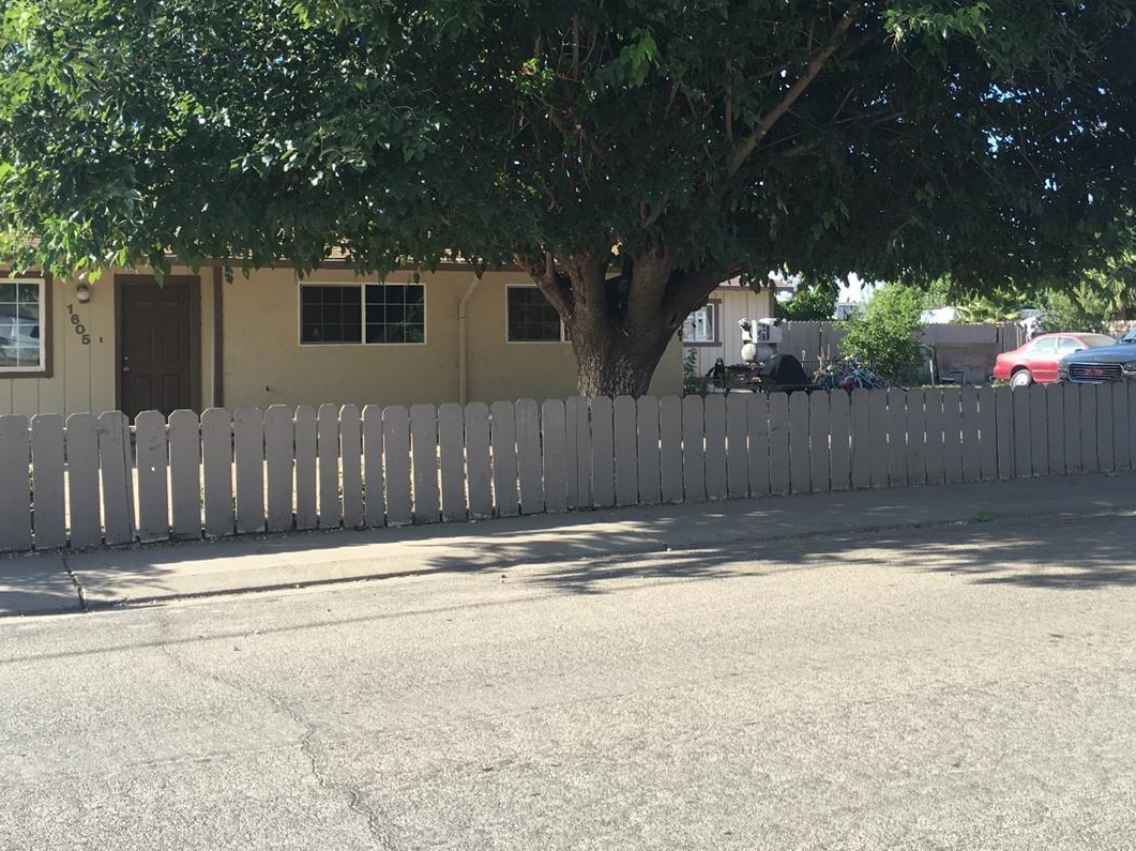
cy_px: 347
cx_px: 695
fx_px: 1345
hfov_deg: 45.5
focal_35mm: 41
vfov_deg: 35.0
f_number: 2.2
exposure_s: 1/371
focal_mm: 4.15
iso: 25
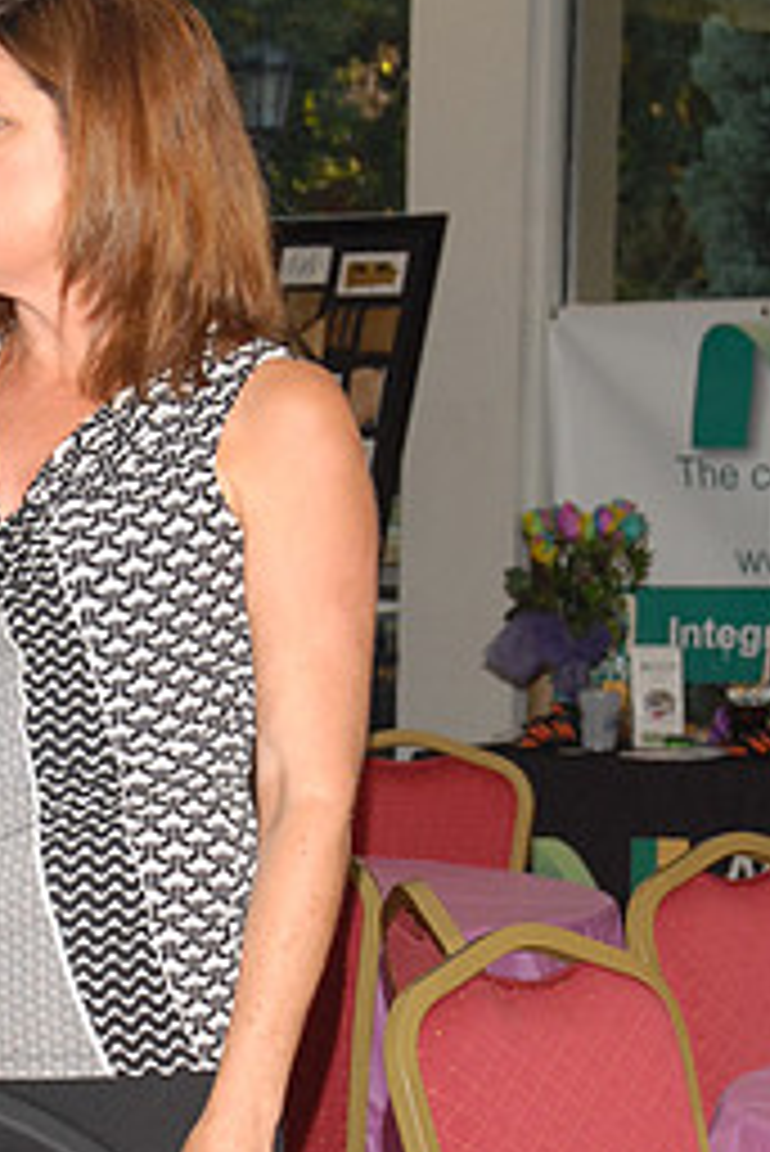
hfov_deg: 8.9
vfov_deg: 13.4
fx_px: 4906
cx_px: 29
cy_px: 864
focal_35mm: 153
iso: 500
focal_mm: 45
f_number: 5.6
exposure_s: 1/125
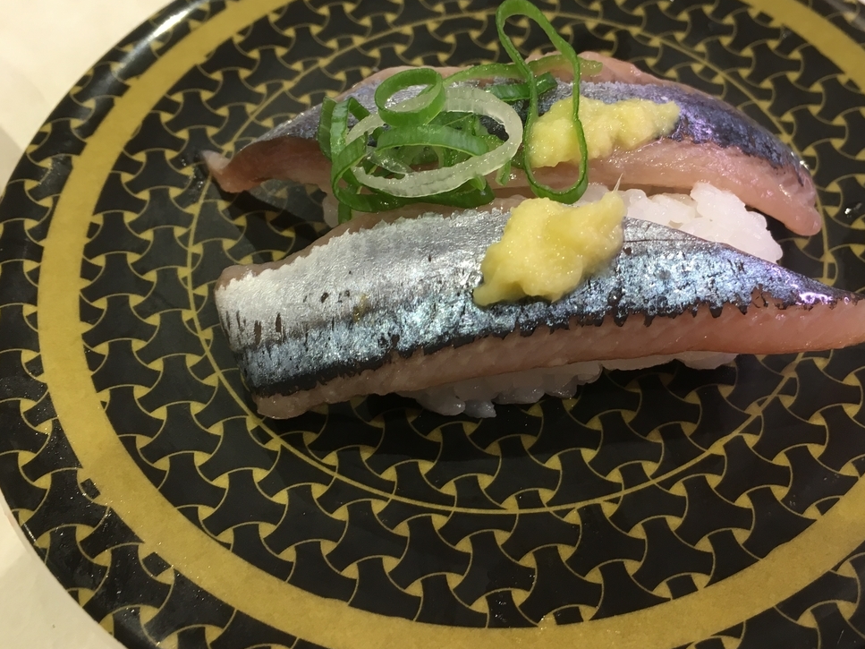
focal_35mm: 36
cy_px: 271
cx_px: 508
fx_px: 899
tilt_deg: -53.7
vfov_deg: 39.5
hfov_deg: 51.1
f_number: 2.2
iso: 64
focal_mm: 4.15
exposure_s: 1/33
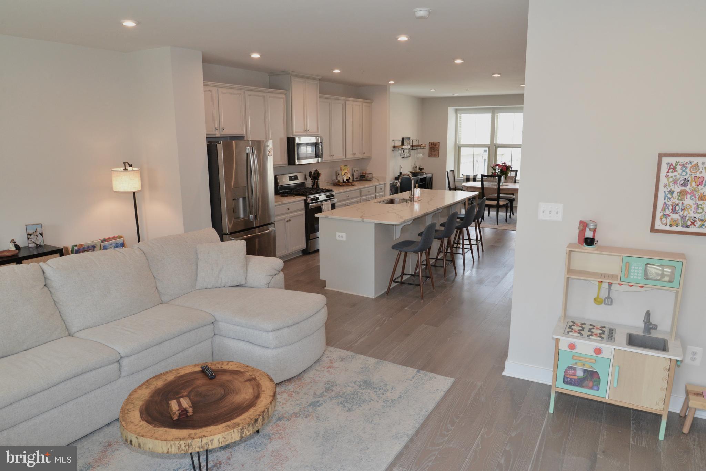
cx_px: 353
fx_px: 471
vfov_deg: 53.2
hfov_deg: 73.7
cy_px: 236
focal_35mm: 24
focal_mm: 24
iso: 2000
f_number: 9
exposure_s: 1/100
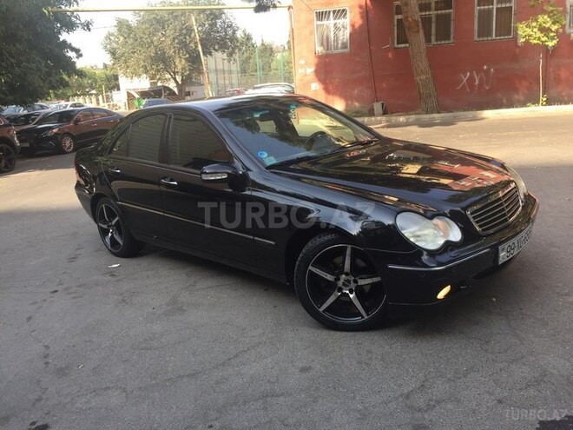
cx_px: 286
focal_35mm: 29
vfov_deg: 48.2
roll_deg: +2.7
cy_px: 215
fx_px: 480
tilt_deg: -15.0
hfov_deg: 61.7
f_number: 2.2
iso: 32
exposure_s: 1/384
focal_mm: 4.15
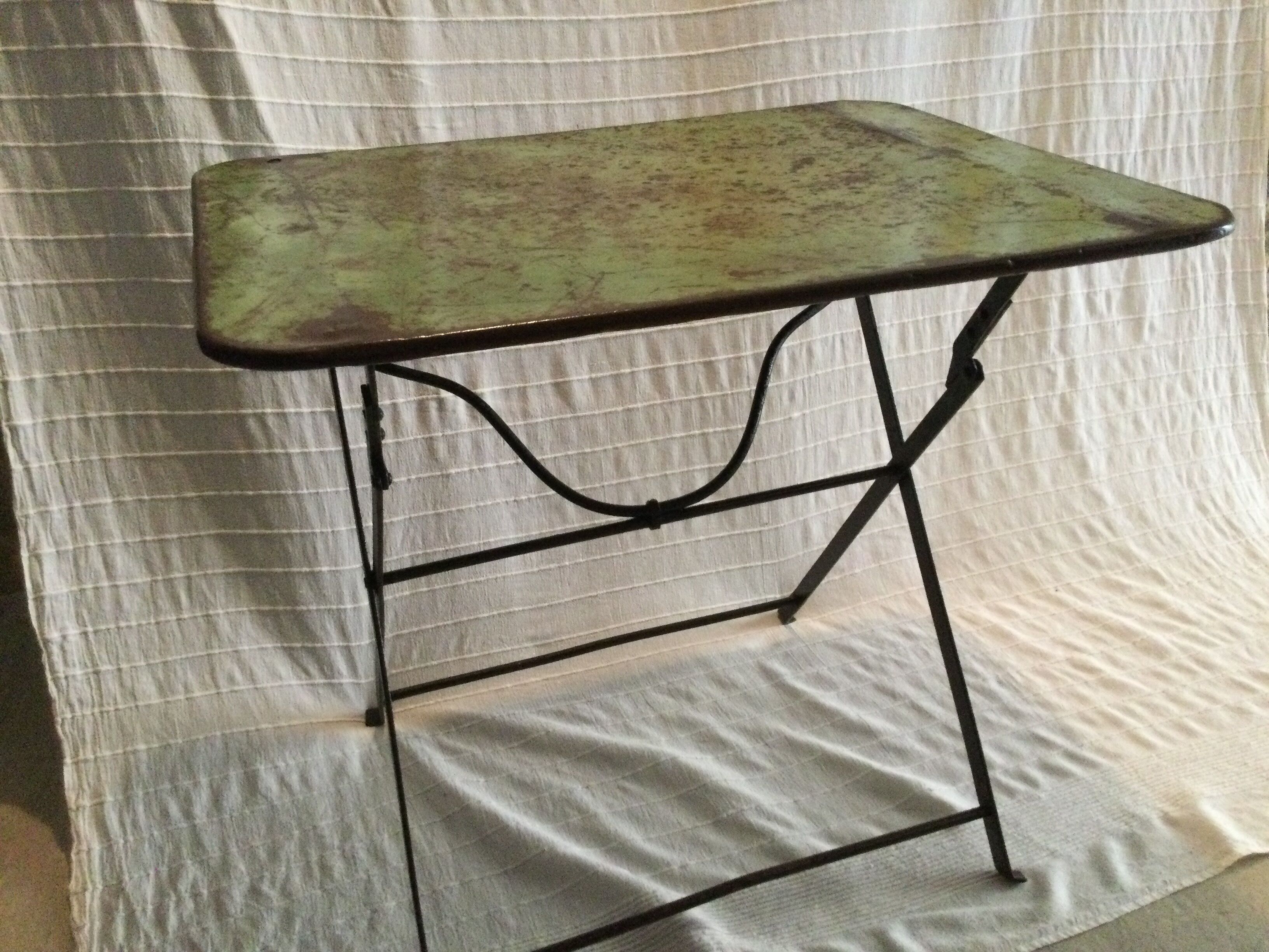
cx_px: 634
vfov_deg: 45.4
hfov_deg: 58.4
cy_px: 476
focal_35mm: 31
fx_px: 1136
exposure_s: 1/17
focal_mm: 3.3
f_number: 2.4
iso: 200
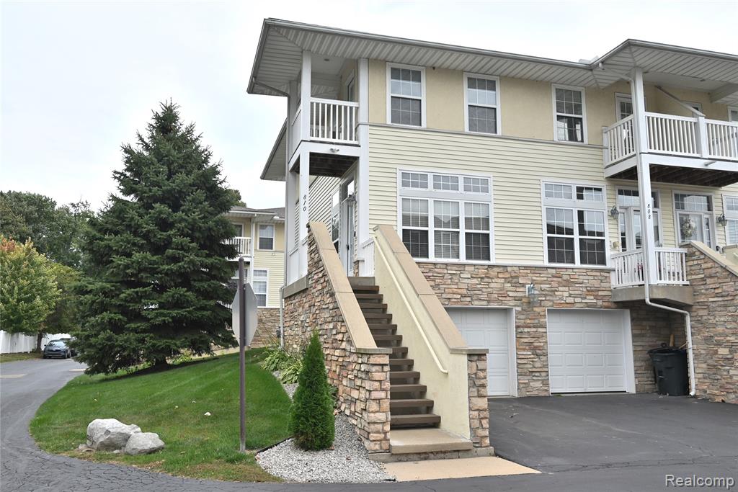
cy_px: 246
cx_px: 369
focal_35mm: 30
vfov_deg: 43.0
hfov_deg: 61.1
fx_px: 625
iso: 100
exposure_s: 1/320
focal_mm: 30.5
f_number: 6.3
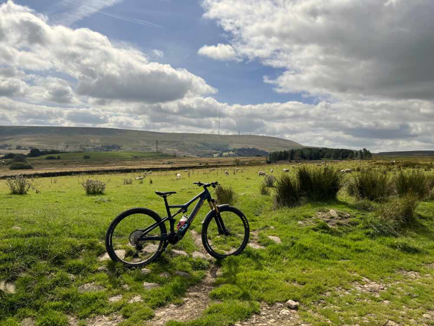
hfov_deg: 67.3
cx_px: 217
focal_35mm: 26
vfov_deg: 53.1
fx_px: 326
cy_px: 163
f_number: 1.5
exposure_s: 1/11364
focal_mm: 5.7
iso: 50
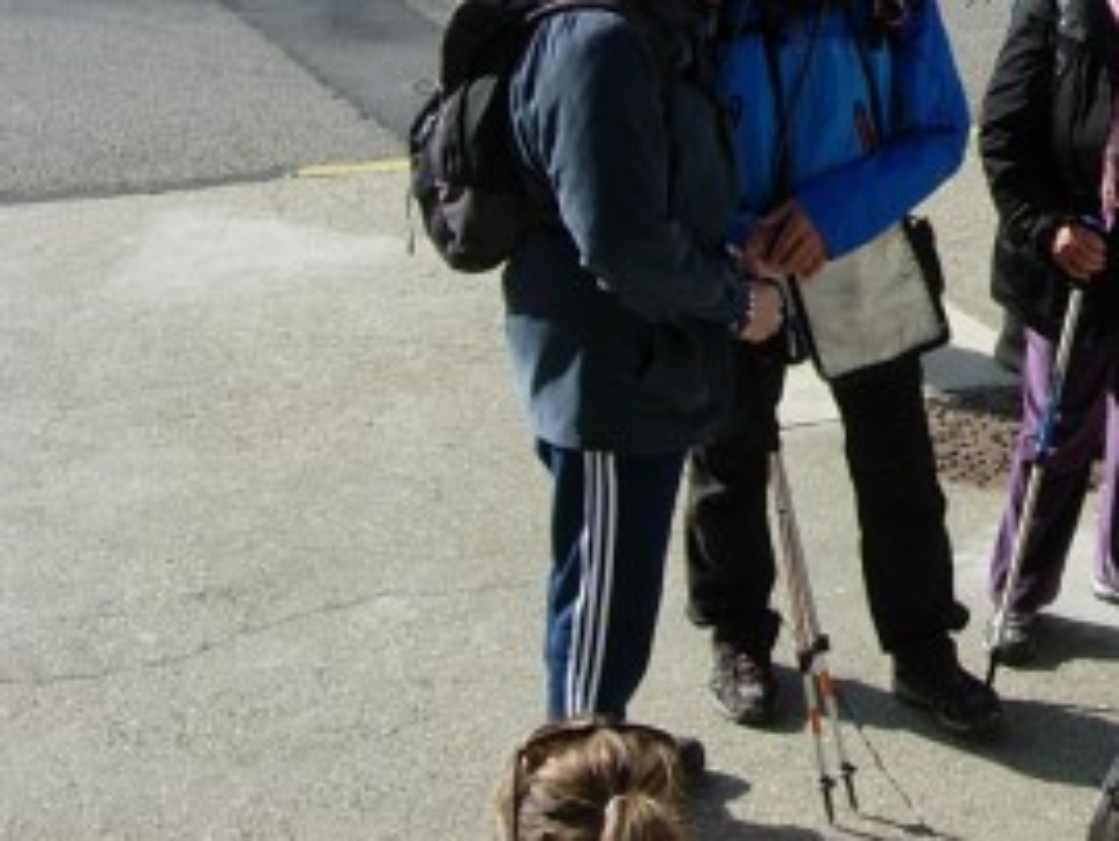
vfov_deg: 15.9
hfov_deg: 20.5
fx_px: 2912
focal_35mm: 90
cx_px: 1293
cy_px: -137
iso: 64
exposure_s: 1/384
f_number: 4.8
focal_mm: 7.8
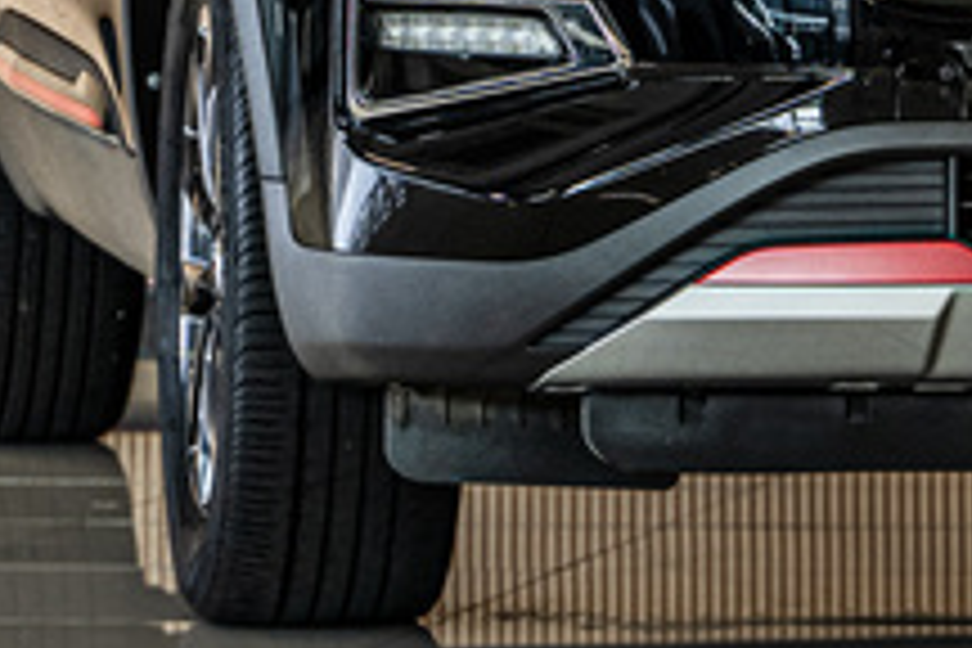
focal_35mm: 356
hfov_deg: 5.8
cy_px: -248
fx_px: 9611
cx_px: 1240
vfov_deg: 3.8
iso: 500
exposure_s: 1/160
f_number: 4
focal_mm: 75
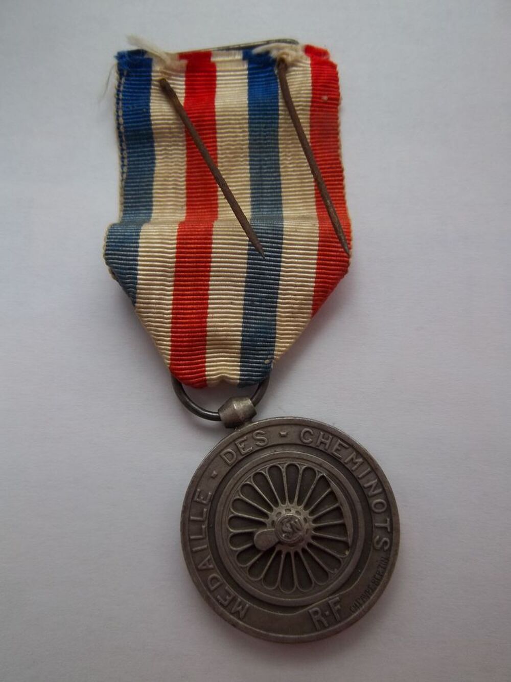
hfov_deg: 49.8
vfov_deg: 63.4
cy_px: 341
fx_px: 551
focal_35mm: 28
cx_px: 256
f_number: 3.5
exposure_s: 1/50
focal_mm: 5.05
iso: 64
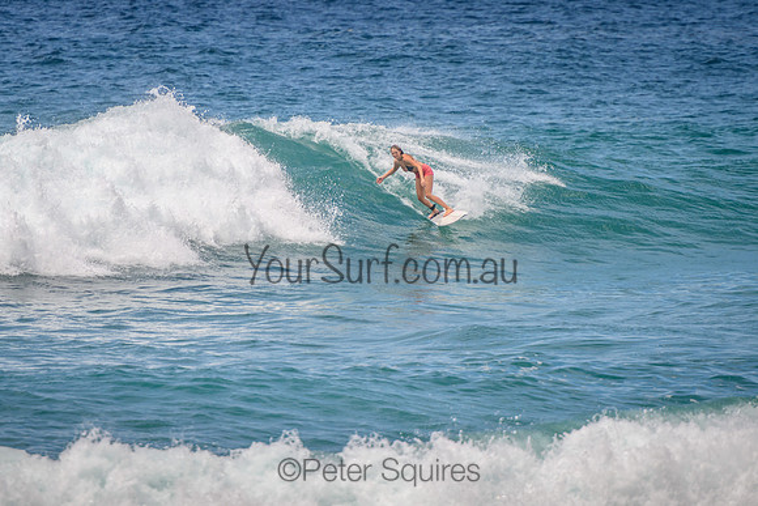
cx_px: 392
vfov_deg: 2.5
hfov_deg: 3.8
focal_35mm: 549
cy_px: 175
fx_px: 11569
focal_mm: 400
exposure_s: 1/2000
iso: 280
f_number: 5.6
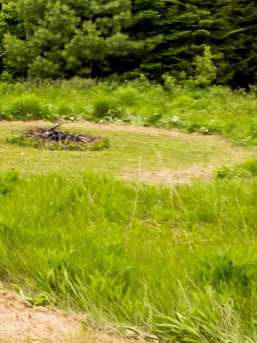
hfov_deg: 10.0
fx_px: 1297
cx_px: -340
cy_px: 33
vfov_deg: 14.9
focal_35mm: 131
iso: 400
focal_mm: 24
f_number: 5.6
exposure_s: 1/2000
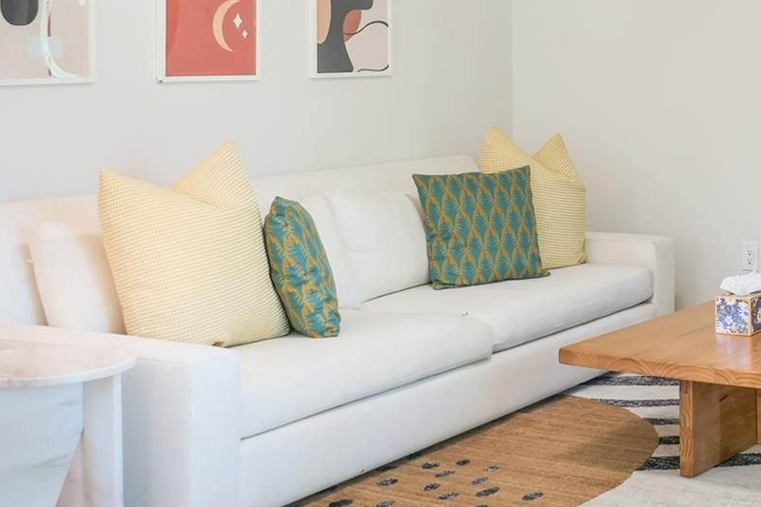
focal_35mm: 64
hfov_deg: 30.3
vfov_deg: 20.8
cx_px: 660
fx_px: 1353
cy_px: 62
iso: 125
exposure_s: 1/10
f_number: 4.5
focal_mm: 8.8
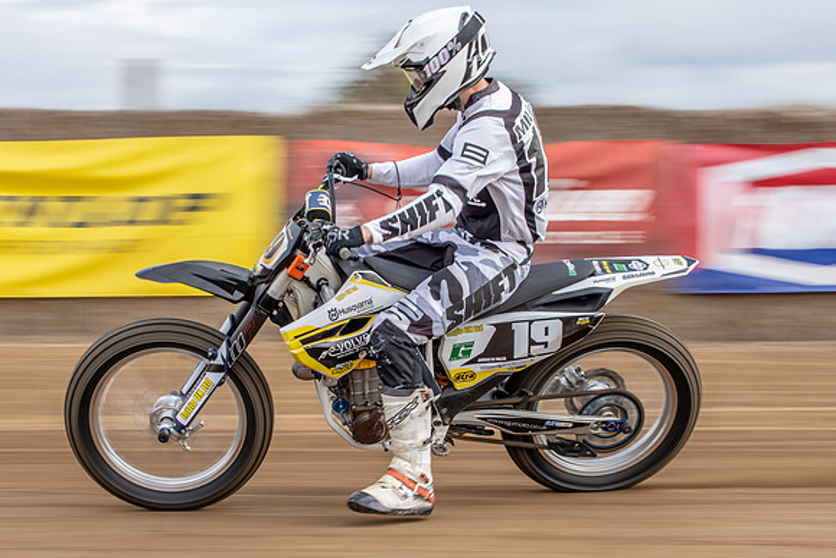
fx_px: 2307
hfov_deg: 20.5
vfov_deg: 13.8
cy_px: 277
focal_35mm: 99
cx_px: 380
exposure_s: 1/100
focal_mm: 56
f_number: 9
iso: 125
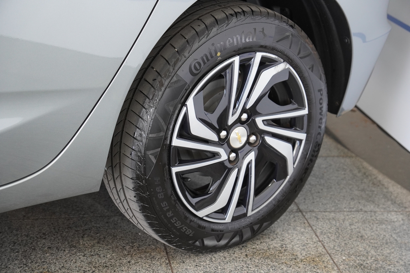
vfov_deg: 16.3
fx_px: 957
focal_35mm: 84
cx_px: 205
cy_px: 136
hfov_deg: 24.2
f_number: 4
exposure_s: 1/160
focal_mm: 56
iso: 1000
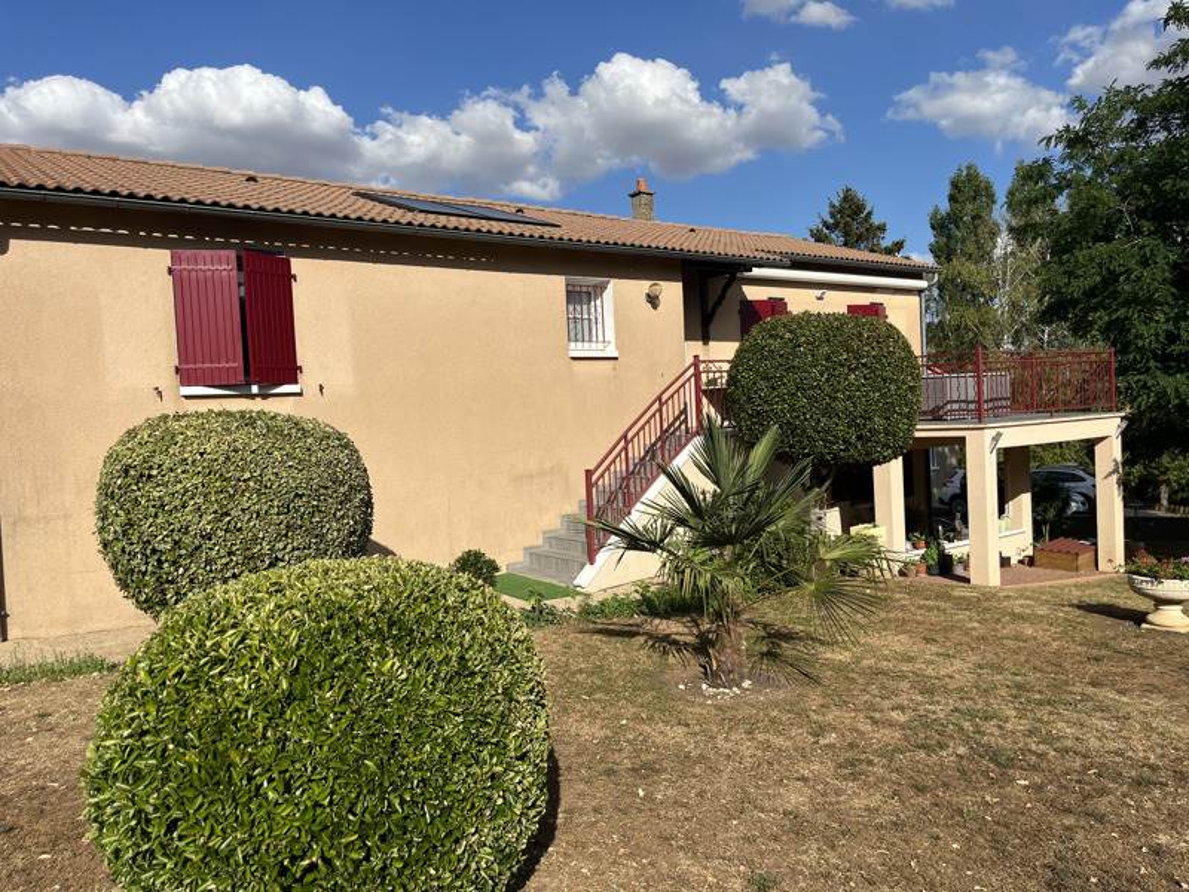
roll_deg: +3.2
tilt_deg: -2.2
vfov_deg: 53.1
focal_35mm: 26
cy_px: 446
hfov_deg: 67.3
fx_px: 893
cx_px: 594
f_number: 1.6
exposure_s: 1/5556
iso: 50
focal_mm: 5.1
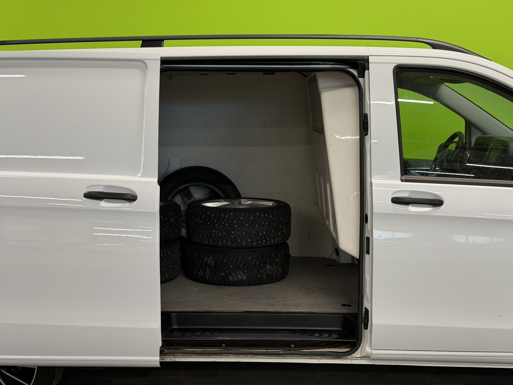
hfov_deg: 39.7
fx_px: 711
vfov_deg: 30.3
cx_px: 256
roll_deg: +0.2
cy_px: 192
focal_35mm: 48
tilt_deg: -4.1
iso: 80
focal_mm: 6.76
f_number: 1.78
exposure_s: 1/82
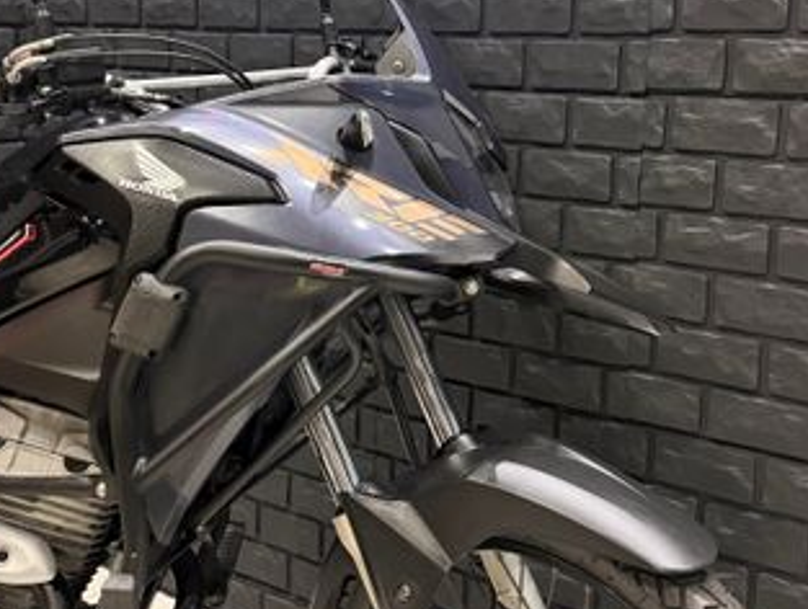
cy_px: 317
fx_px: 842
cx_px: 447
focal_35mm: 36
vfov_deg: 39.8
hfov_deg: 51.2
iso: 500
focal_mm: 6.76
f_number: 1.78
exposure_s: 1/60
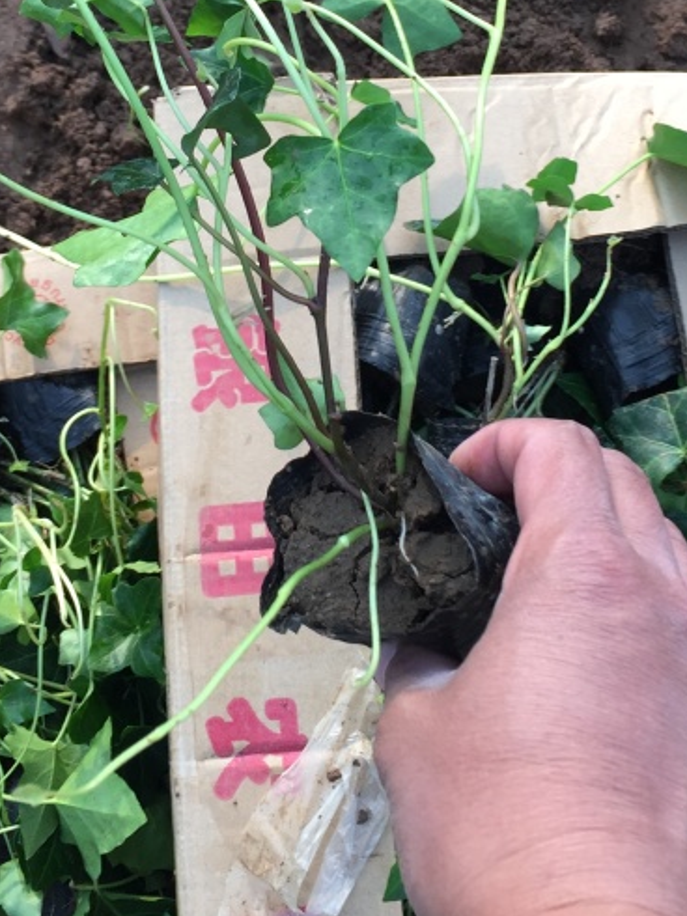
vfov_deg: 30.0
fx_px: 1668
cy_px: 187
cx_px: 325
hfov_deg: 23.3
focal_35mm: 63
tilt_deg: -70.6
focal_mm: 4.15
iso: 32
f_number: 2.2
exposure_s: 1/100
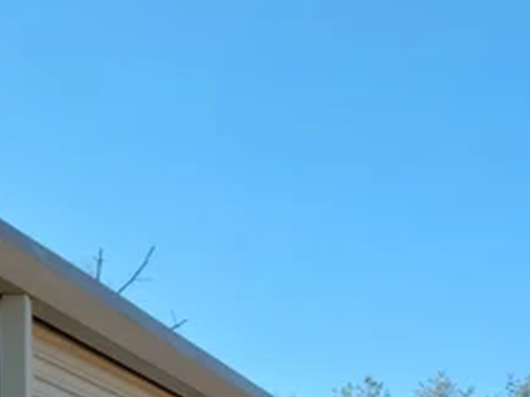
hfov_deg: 13.9
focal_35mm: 128
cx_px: 922
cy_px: 656
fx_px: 1959
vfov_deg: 11.0
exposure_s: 1/502
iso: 25
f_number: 2
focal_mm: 5.9
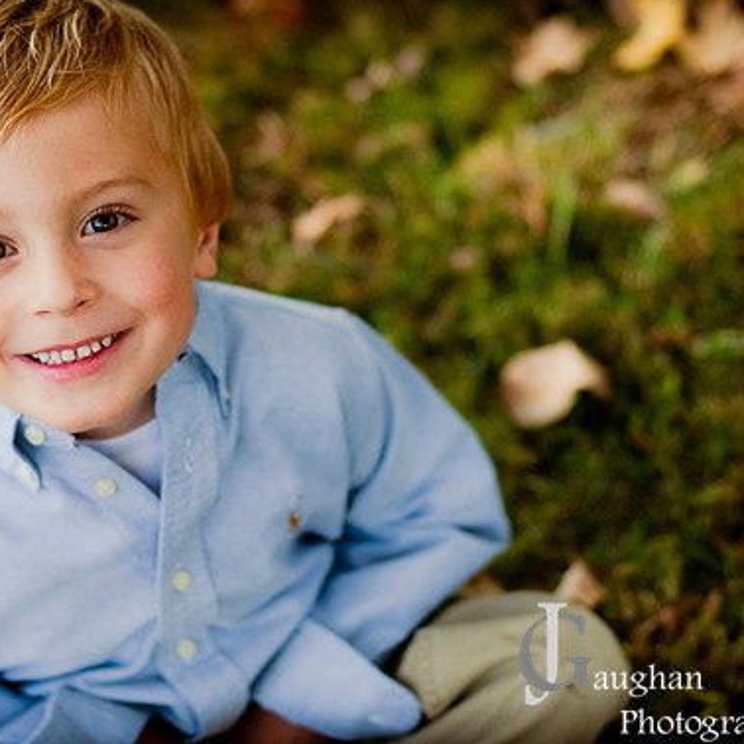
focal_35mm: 98
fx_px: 2383
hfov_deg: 17.7
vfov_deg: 17.7
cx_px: 246
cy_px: 370
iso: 400
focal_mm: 50
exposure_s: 1/800
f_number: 2.5
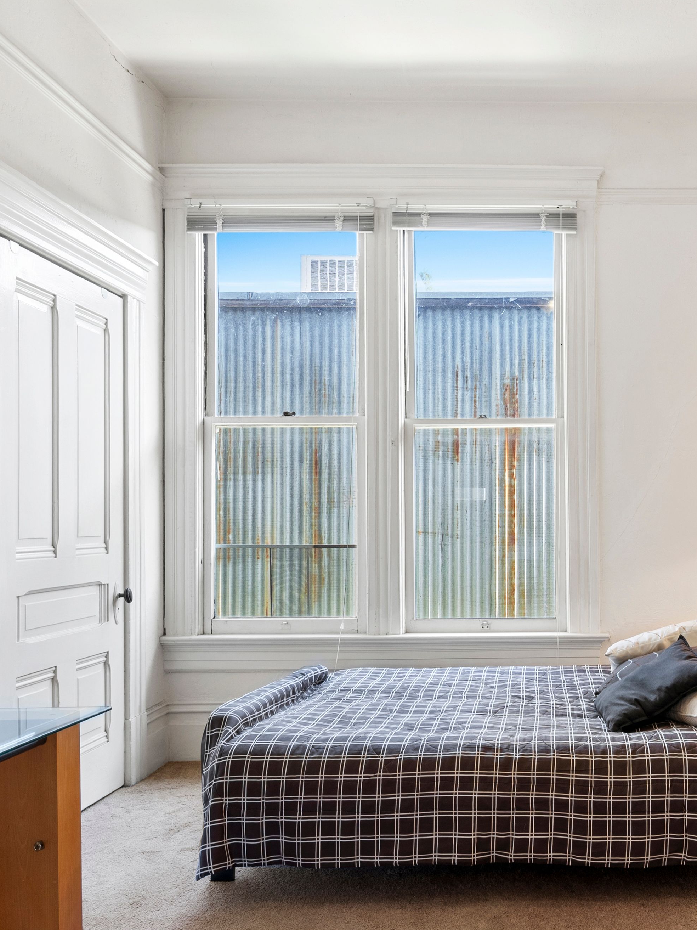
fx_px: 832
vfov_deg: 58.2
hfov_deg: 42.9
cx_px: 577
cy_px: 519
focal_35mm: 31
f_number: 9
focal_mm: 14
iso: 250
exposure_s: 1/2.5
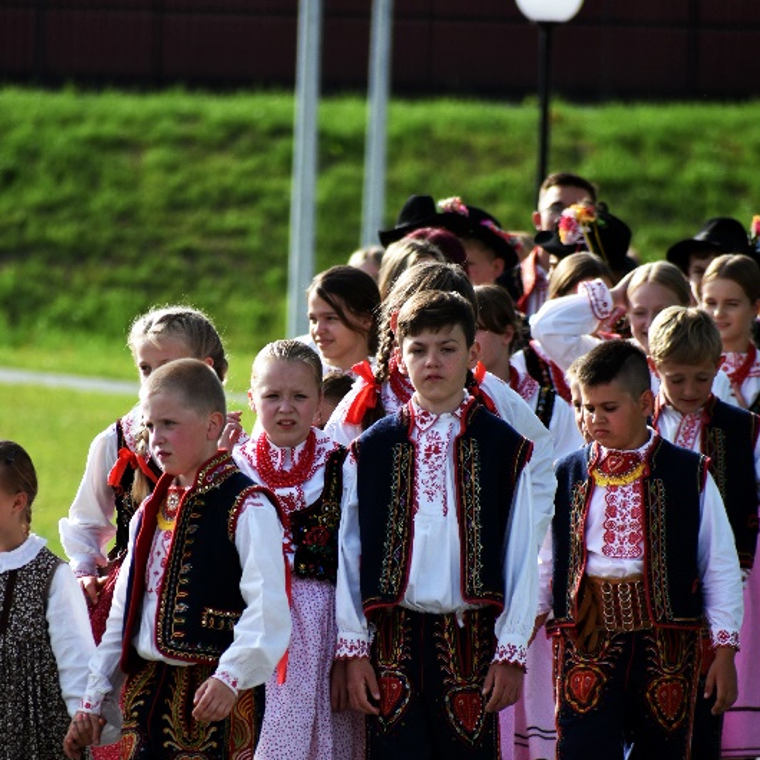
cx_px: 381
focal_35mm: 577
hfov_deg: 3.0
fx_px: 14332
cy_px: 555
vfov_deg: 3.0
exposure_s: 1/500
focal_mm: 300
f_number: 6.3
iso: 200
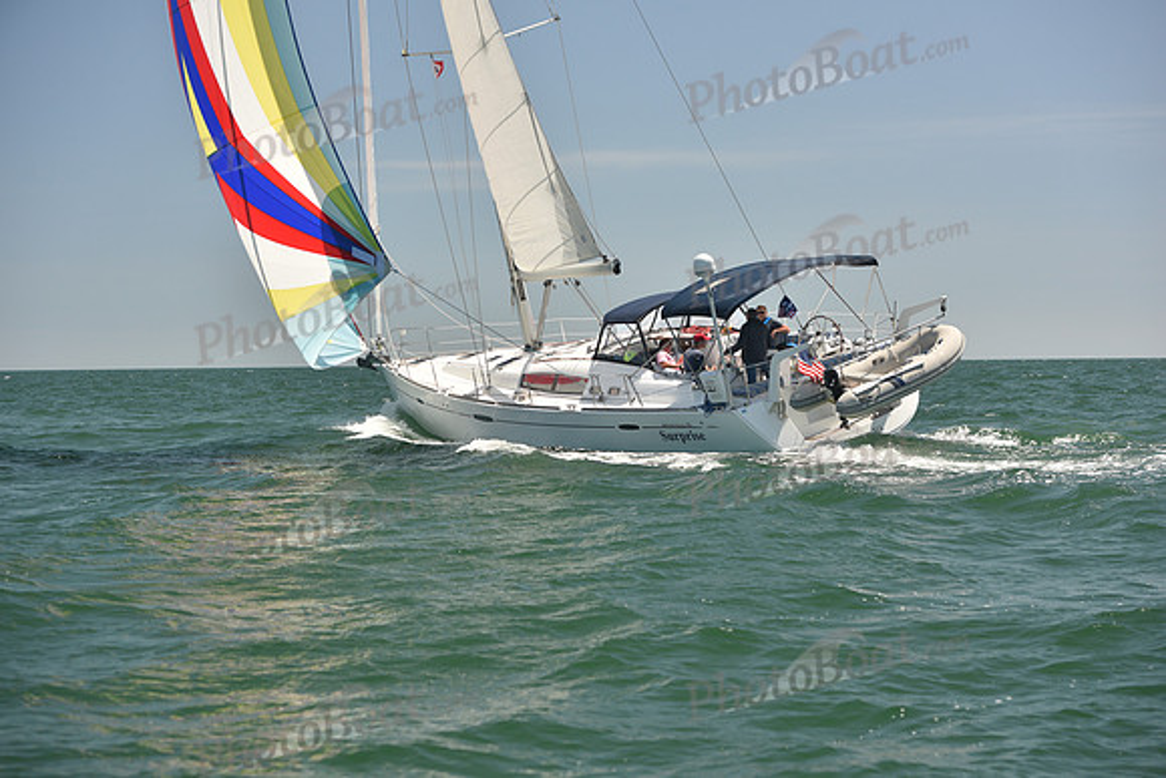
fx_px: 2268
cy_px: 389
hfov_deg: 28.8
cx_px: 583
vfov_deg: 19.5
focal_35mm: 70
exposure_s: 1/800
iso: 250
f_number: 4.5
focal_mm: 70
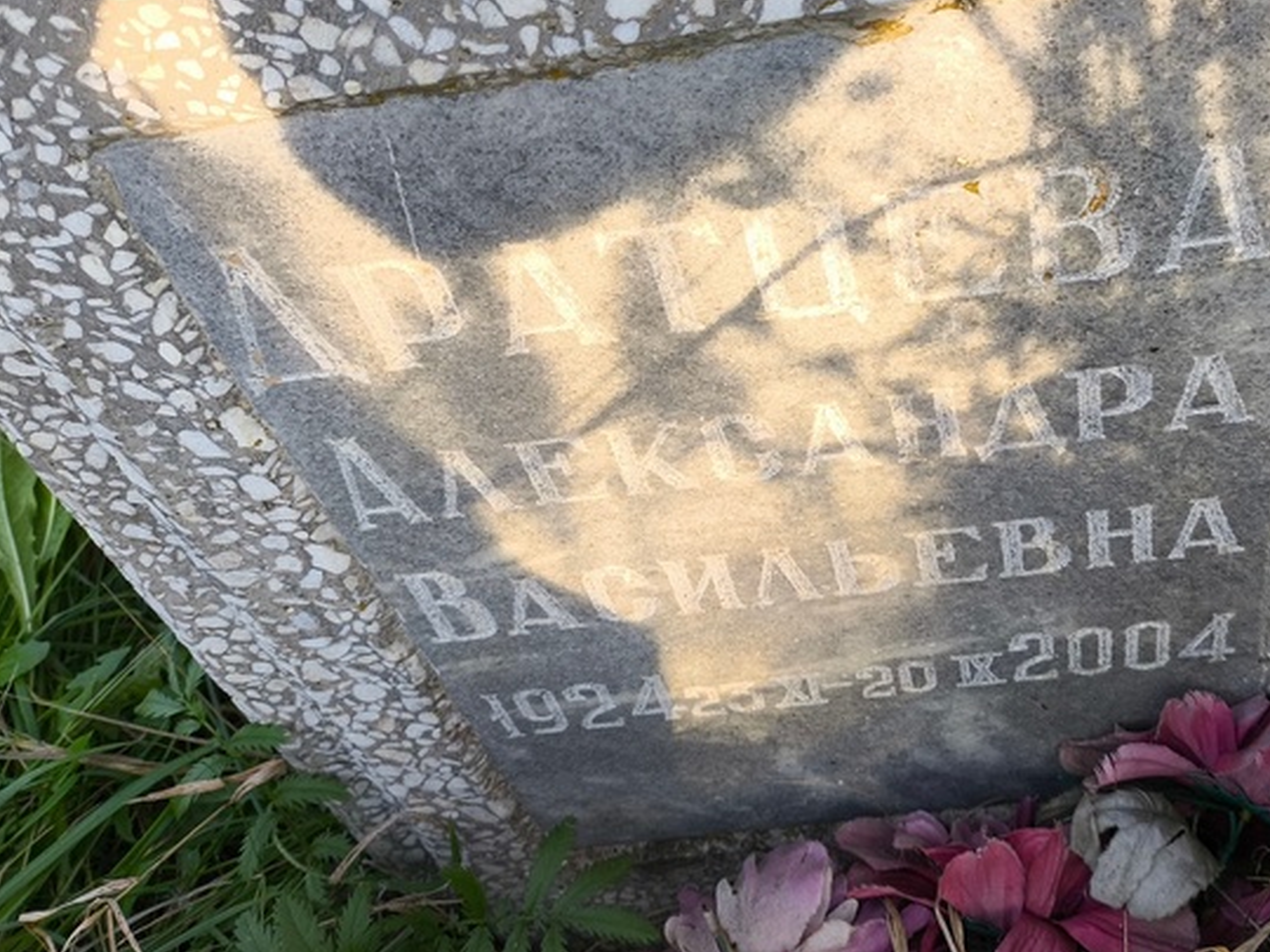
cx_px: 855
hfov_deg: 49.2
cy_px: 287
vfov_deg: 38.1
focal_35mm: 37
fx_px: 1357
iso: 50
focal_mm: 4.71
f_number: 1.7
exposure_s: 1/216
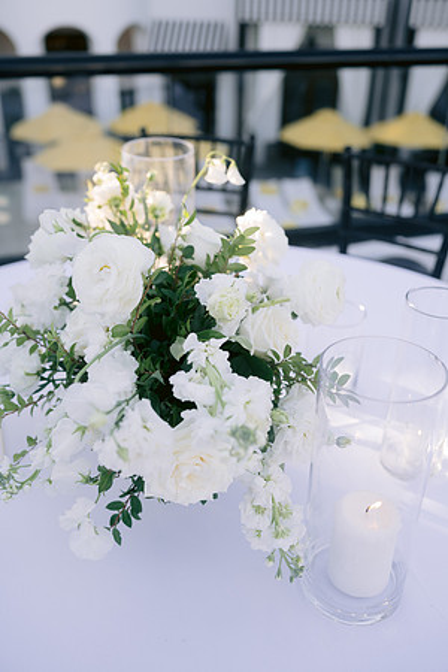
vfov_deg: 54.4
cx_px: 224
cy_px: 336
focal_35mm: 35
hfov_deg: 37.9
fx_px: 653
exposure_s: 1/500
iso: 200
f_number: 2.8
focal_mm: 35
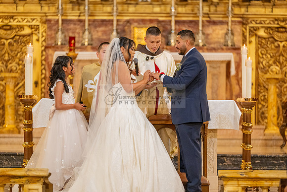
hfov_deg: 10.3
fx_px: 1595
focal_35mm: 200
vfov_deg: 6.9
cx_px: 144
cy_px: 96
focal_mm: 200
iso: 2000
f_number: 2.8
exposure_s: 1/200
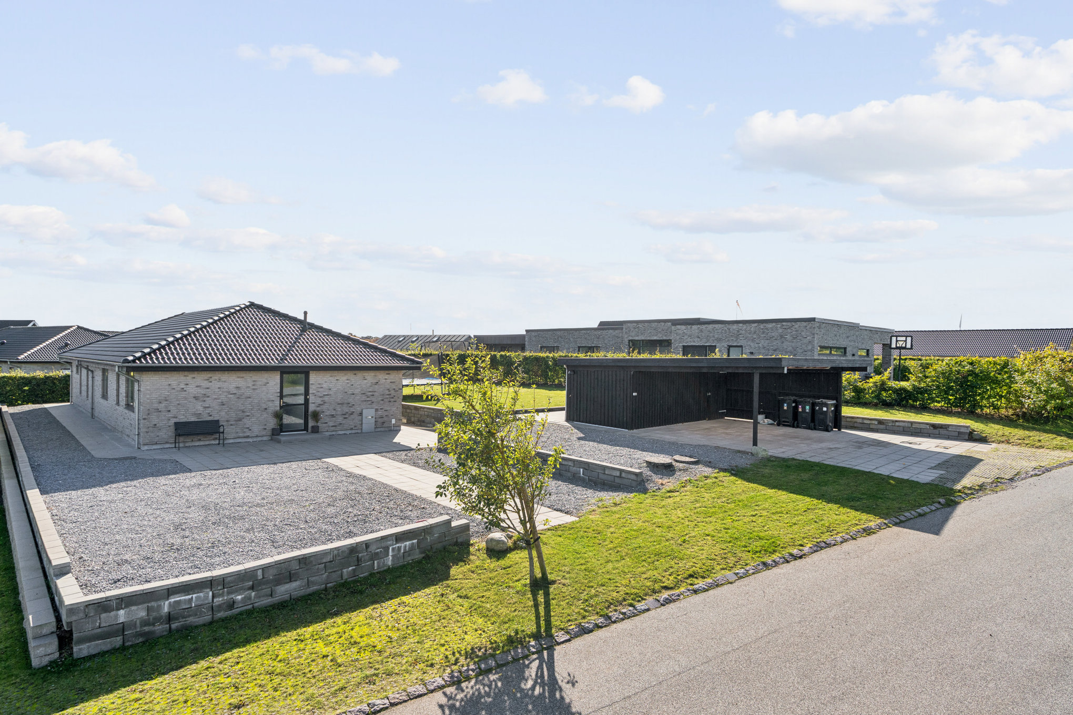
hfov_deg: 84.0
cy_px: 358
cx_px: 536
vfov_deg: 61.9
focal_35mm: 20
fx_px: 596
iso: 800
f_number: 7.1
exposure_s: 1/1250
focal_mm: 20
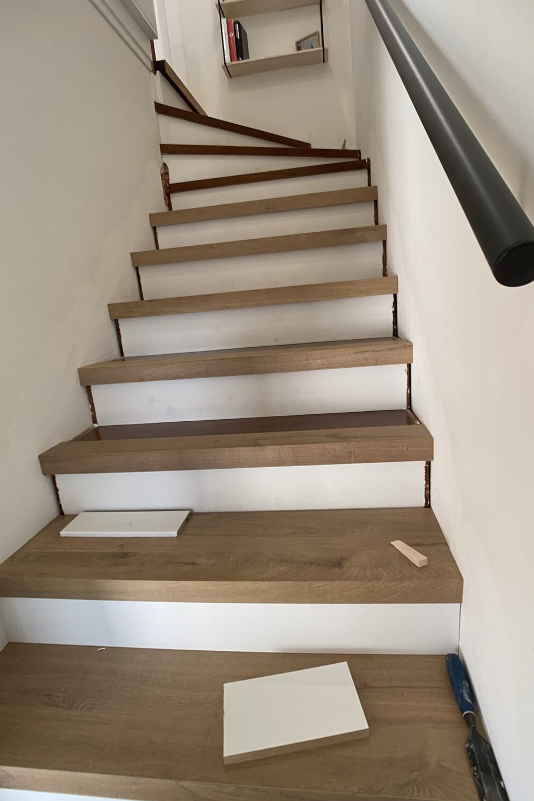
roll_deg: +5.8
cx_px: 279
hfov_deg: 46.4
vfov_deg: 65.5
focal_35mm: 28
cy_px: 400
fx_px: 623
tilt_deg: -12.7
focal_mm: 4.25
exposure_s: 1/50
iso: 100
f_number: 1.8
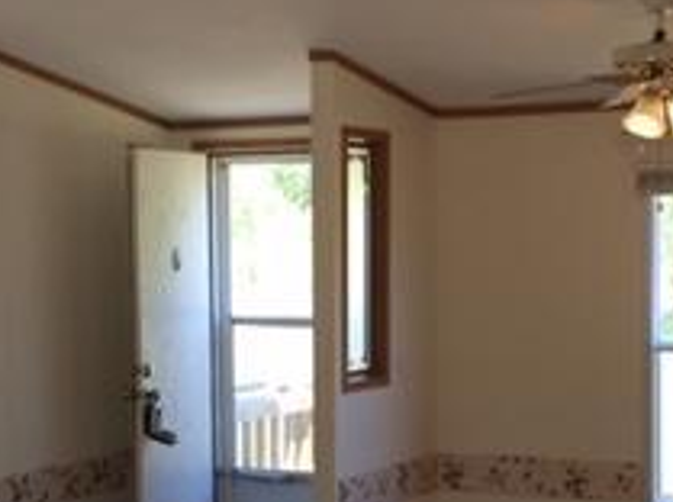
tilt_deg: -3.6
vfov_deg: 16.5
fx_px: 1727
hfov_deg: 22.0
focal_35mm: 89
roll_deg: +0.5
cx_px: 335
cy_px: 344
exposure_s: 1/120
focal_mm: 4.15
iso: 50
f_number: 2.2
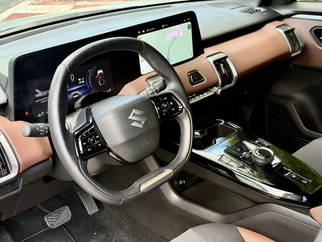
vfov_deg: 30.3
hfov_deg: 39.7
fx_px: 446
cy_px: 121
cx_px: 161
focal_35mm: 48
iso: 160
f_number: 1.78
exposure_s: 1/101
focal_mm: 6.76
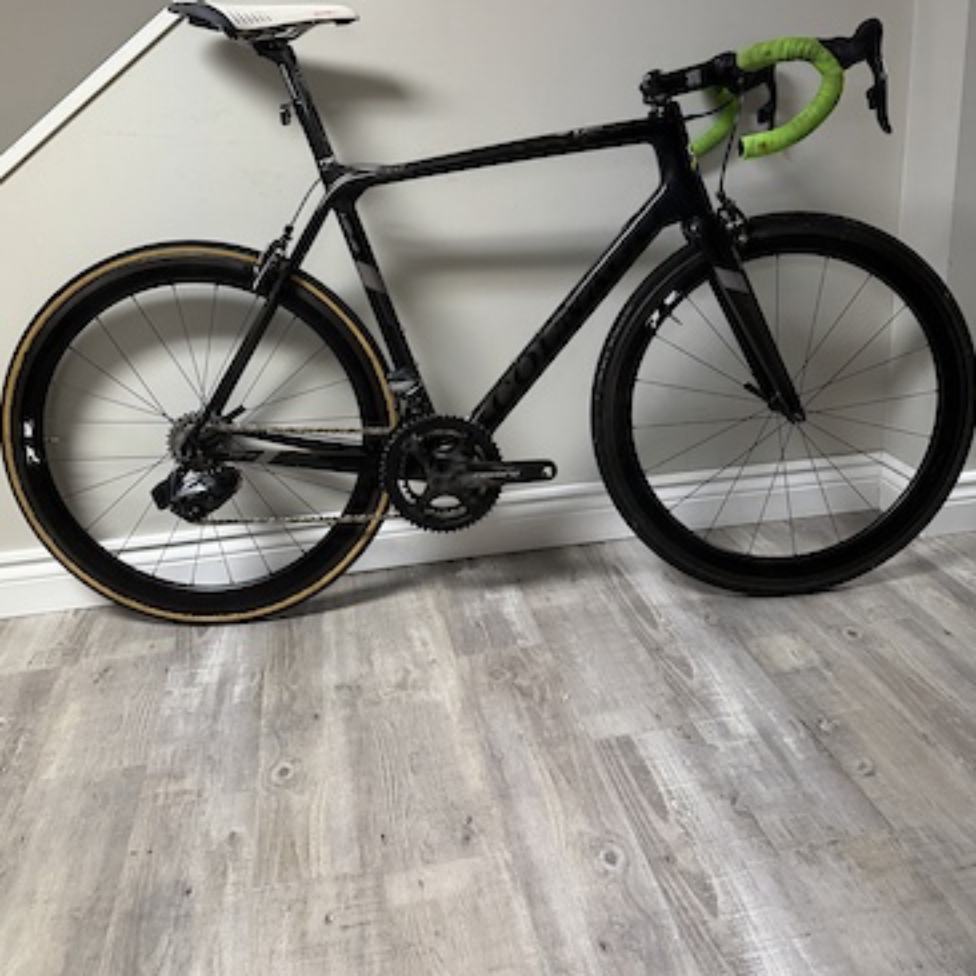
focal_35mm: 29
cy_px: 341
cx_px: 481
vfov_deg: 54.7
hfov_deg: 55.6
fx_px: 925
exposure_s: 1/60
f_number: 1.78
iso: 250
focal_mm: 6.76
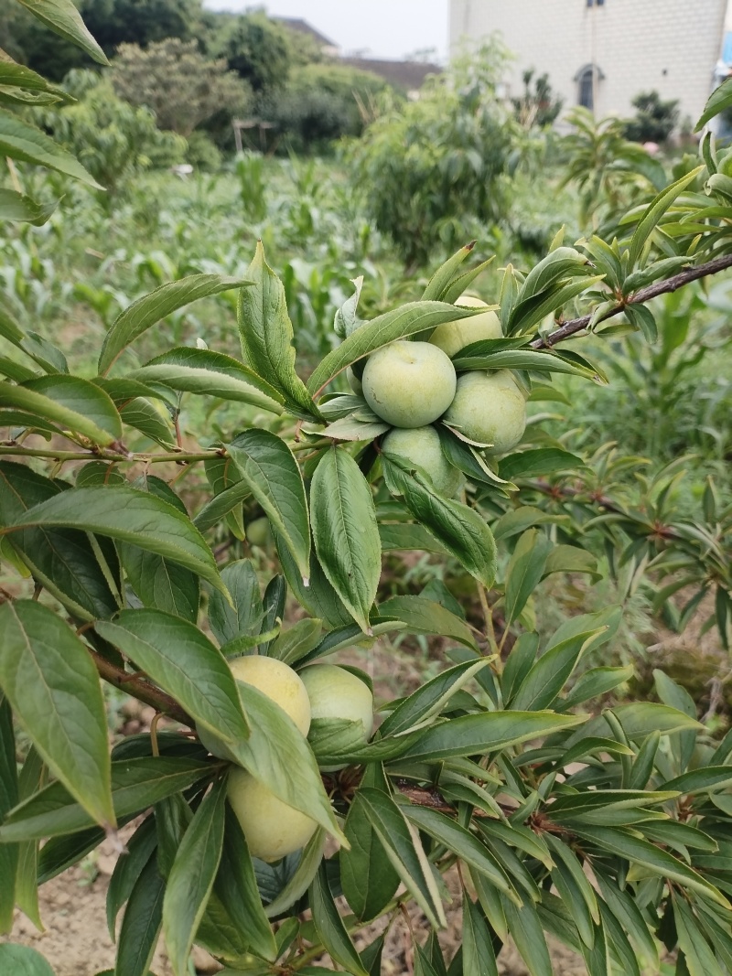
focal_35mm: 26
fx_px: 733
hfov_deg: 53.1
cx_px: 366
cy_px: 488
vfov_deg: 67.3
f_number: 1.8
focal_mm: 4.25
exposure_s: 1/100
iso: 104
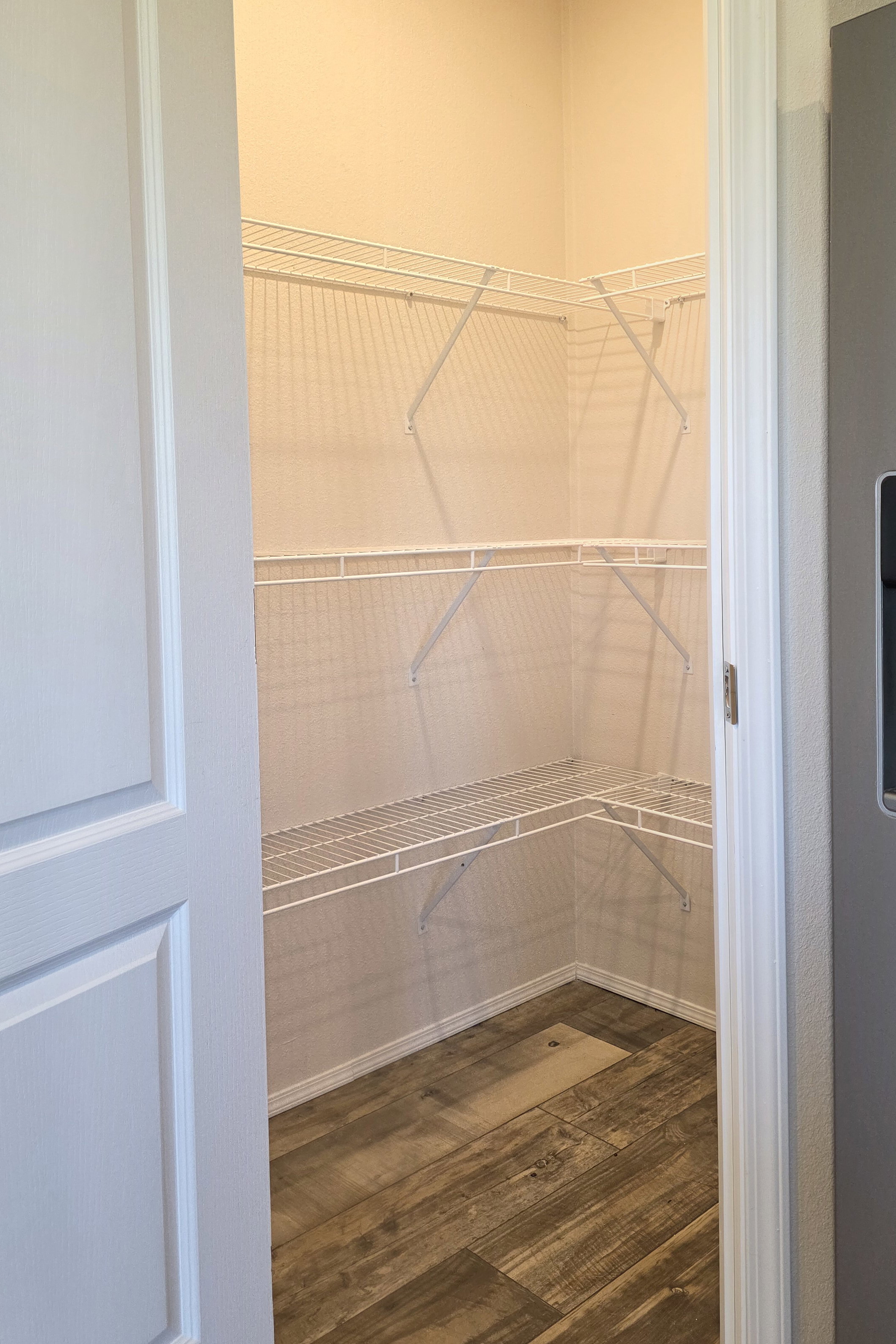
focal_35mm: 30
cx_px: 589
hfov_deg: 43.1
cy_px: 565
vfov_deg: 61.6
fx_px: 1120
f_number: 1.7
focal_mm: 6.3
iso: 200
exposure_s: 1/120
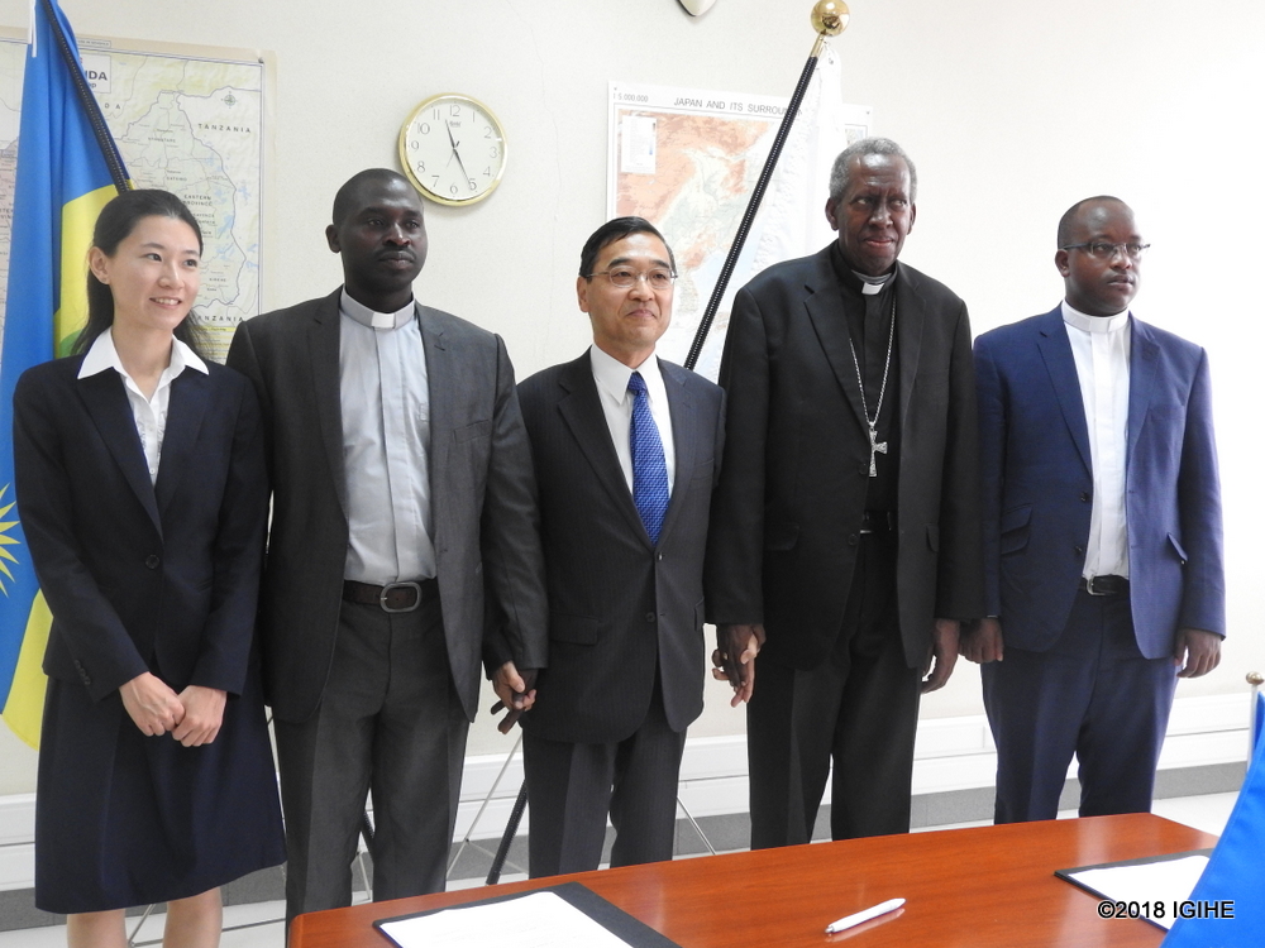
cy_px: 474
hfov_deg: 46.8
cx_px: 632
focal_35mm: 40
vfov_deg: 36.0
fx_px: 1462
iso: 400
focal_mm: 7.2
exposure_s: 1/15
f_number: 3.8
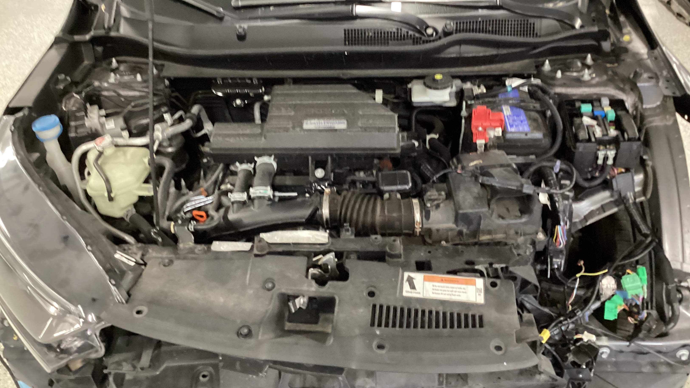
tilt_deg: -37.3
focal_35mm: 34
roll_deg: +1.9
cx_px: 344
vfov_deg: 34.6
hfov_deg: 58.0
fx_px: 622
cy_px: 182
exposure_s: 1/24
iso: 640
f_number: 2.4
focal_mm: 3.3
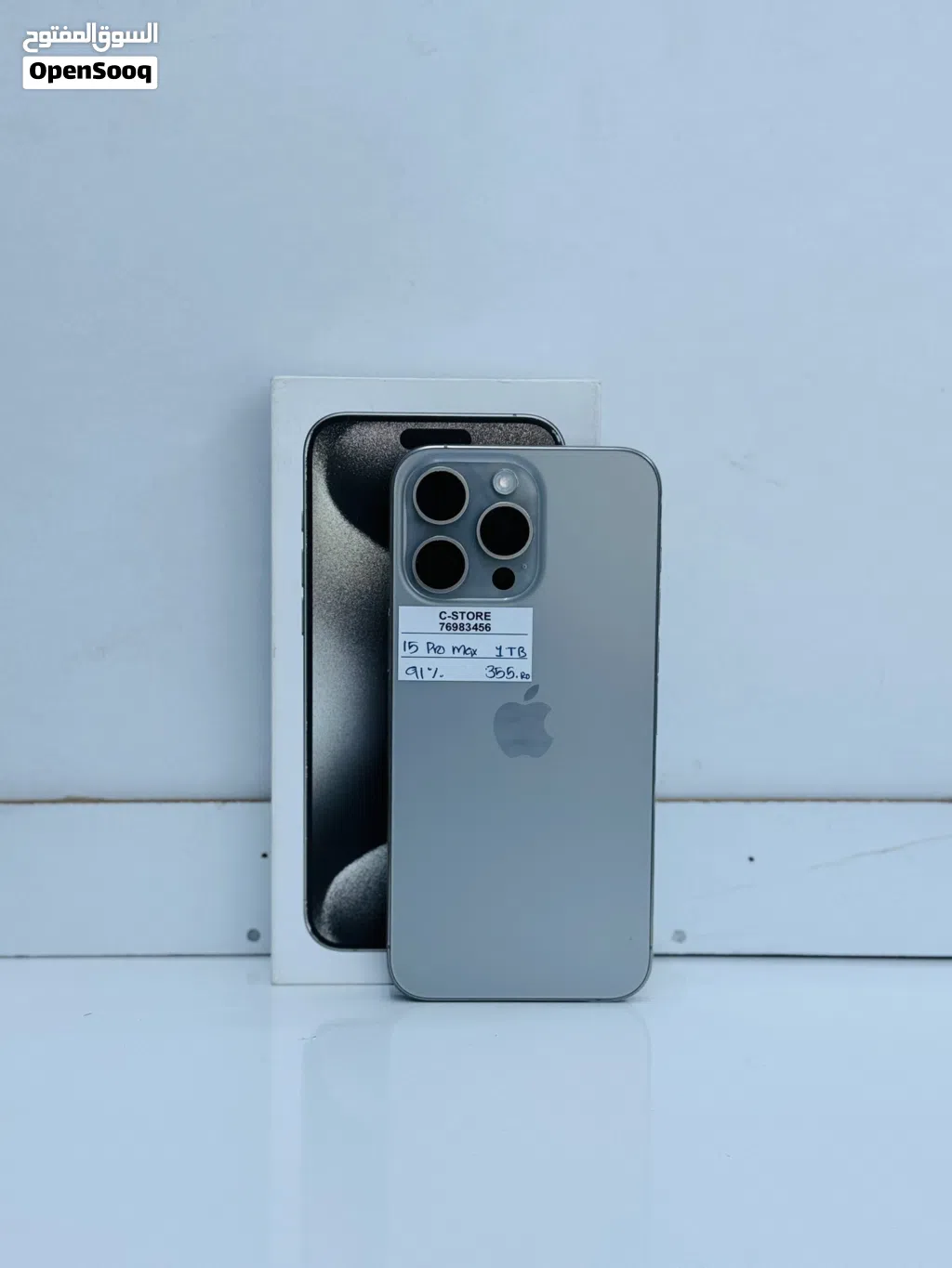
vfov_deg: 39.7
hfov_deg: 30.3
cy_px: 634
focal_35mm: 48
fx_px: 1760
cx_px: 476
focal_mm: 6.76
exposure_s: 1/723
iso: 64
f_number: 1.78
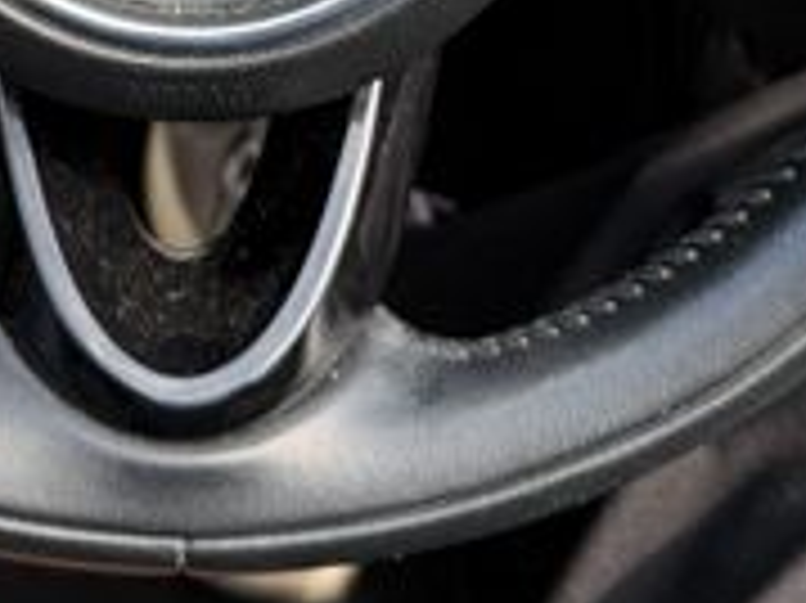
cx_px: 158
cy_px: -454
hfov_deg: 22.5
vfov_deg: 15.1
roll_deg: -0.3
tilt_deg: -28.4
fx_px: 2001
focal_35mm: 86
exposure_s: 1/708
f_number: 1.78
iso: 100
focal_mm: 6.76
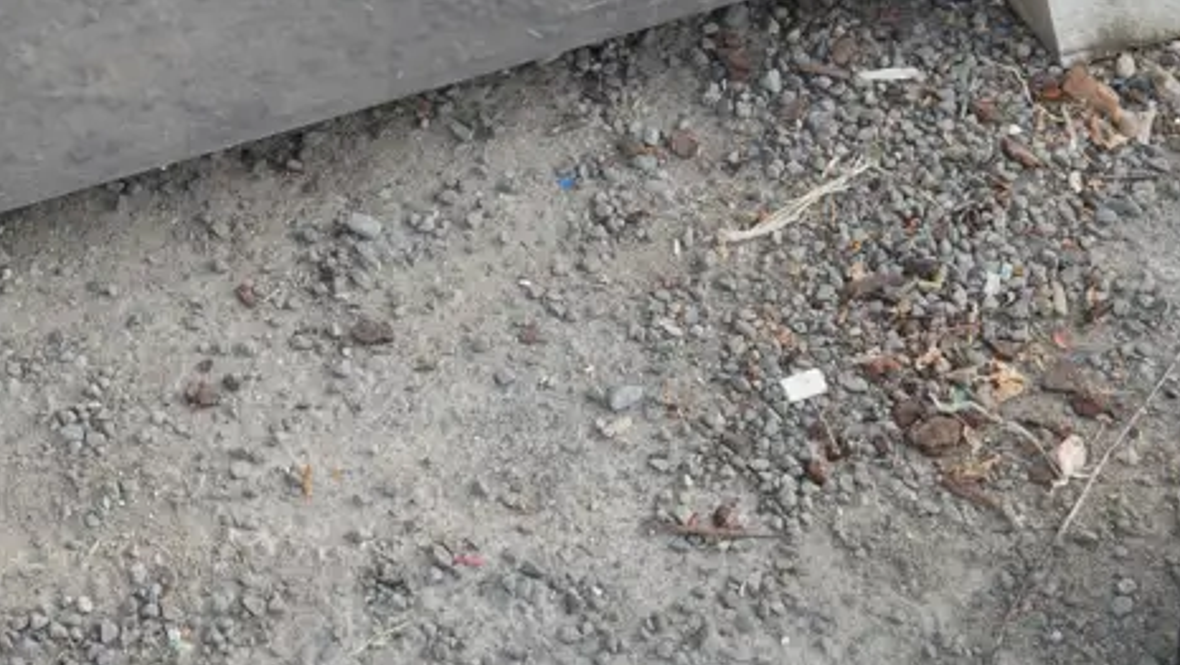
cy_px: -164
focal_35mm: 96
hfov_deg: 22.0
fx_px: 3005
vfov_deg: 12.3
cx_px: 272
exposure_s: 1/125
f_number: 5
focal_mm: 20
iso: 200
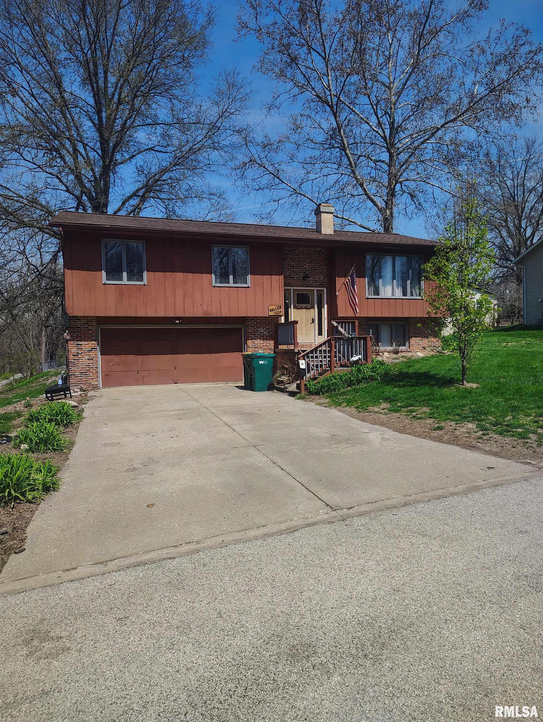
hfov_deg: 56.9
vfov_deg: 71.5
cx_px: 272
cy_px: 361
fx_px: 501
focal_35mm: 24
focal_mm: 5.56
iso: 100
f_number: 1.8
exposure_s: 1/1675
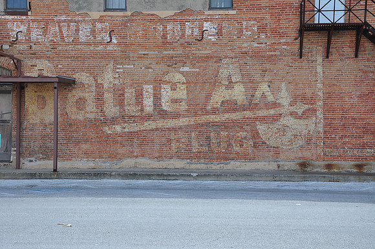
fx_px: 593
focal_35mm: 57
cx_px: 188
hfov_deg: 35.1
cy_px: 124
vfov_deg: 23.7
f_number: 9
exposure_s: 1/80
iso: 200
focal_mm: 38
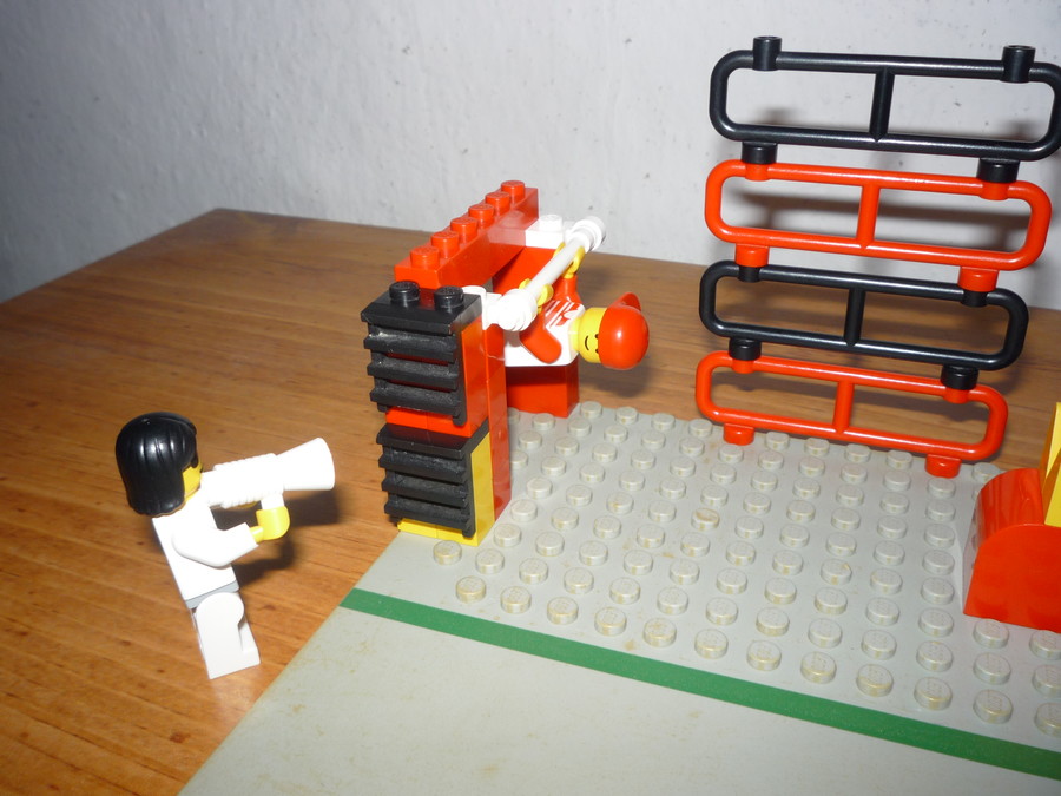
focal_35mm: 32
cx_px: 530
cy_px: 398
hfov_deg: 56.8
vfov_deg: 44.2
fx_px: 981
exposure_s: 1/30
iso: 100
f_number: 4
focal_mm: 5.2
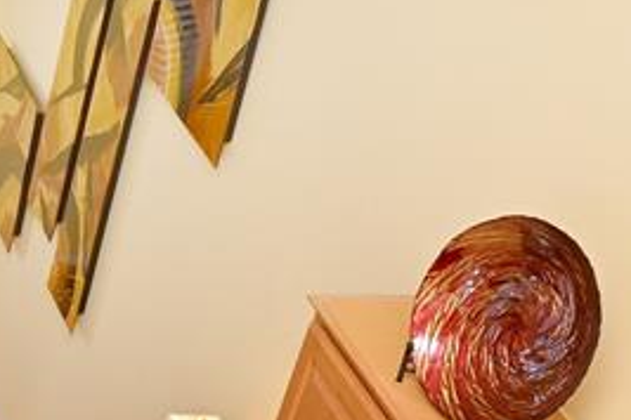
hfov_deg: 18.2
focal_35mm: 98
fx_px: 1716
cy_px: 491
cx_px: -359
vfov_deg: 13.6
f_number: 11
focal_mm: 25.5
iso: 800
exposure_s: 1/60
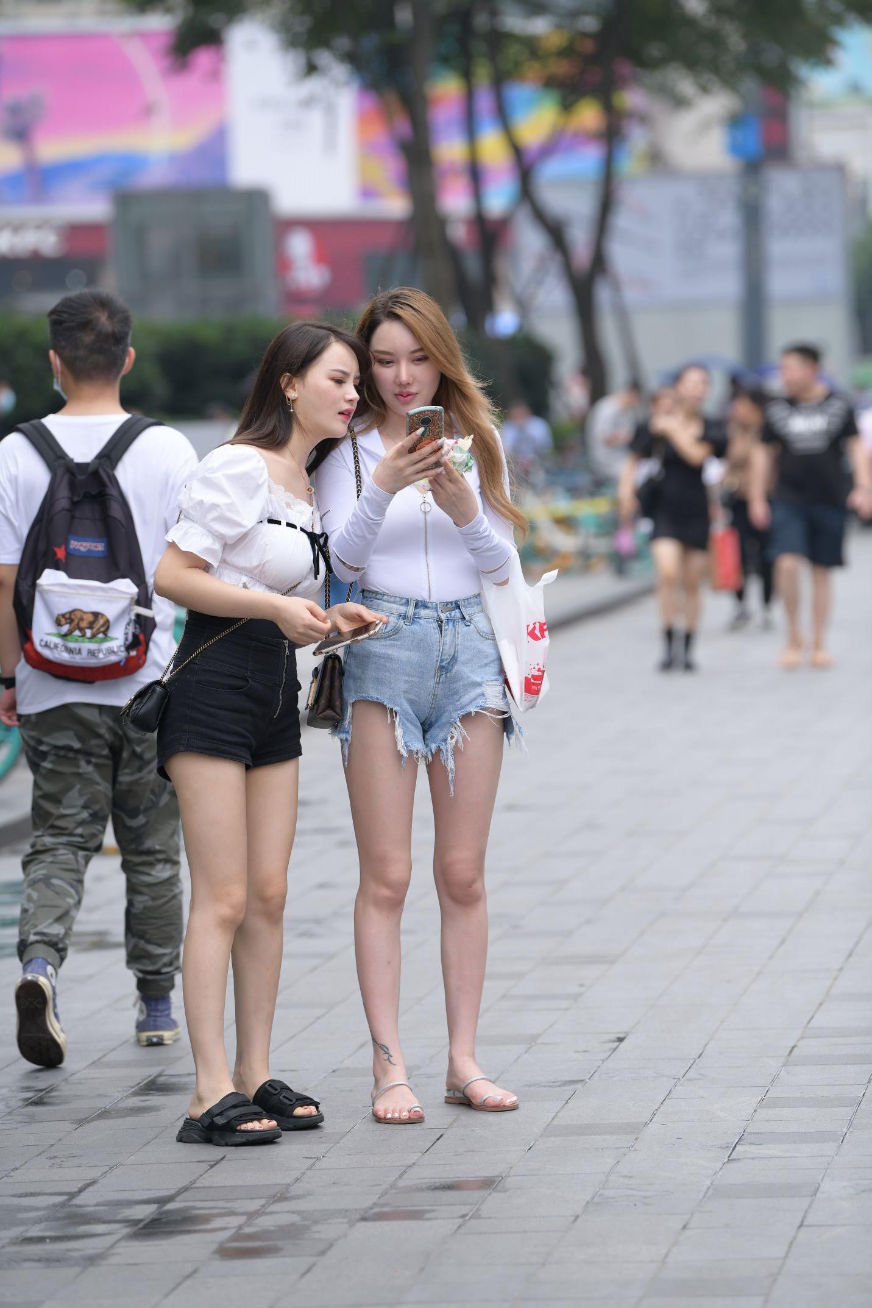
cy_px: 654
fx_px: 6175
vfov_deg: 12.1
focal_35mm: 170
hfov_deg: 8.1
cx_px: 436
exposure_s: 1/640
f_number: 3.5
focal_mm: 170
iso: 250
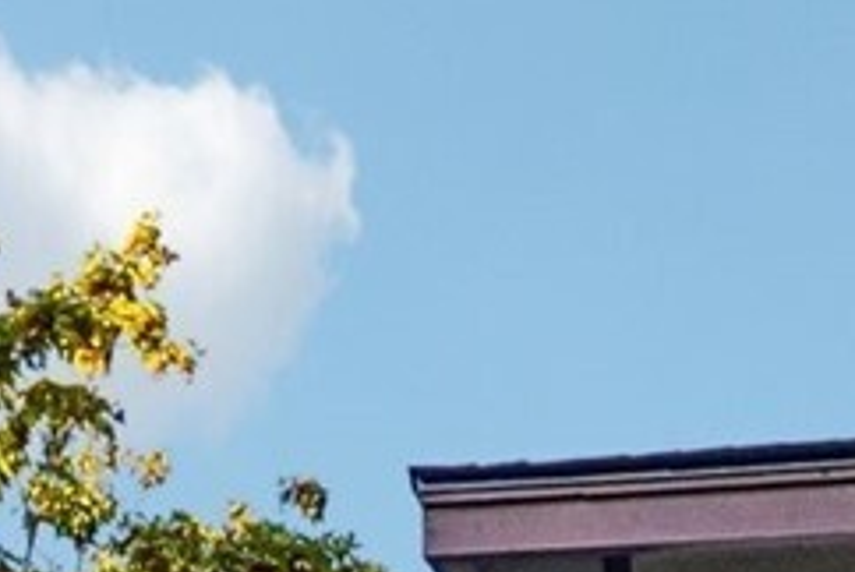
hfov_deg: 18.2
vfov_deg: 9.4
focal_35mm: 112
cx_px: 383
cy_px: 1767
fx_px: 2663
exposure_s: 1/160
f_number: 8
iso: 1600
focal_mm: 16
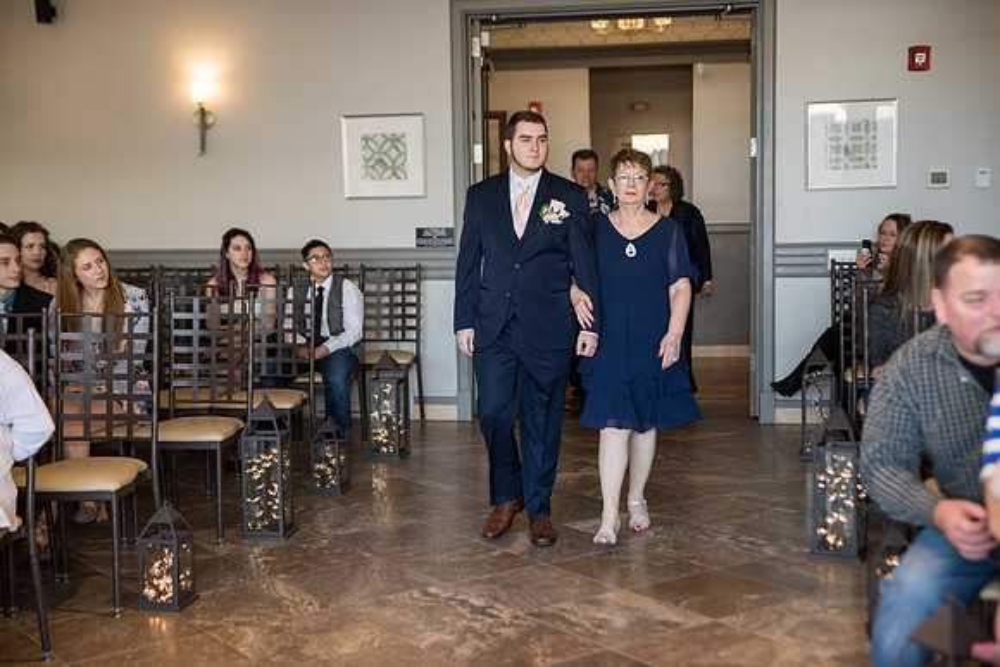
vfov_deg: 27.0
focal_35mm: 50
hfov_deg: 39.6
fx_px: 1389
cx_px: 500
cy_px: 334
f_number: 2.8
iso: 500
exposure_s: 1/200
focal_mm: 50
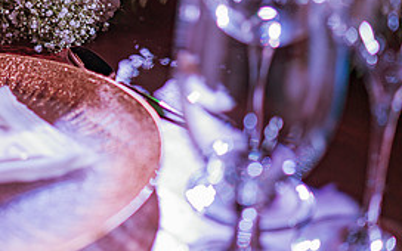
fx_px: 833
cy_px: 40
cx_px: 27
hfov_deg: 26.1
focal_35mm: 76
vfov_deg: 17.0
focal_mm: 35
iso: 320
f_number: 1.8
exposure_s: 1/160
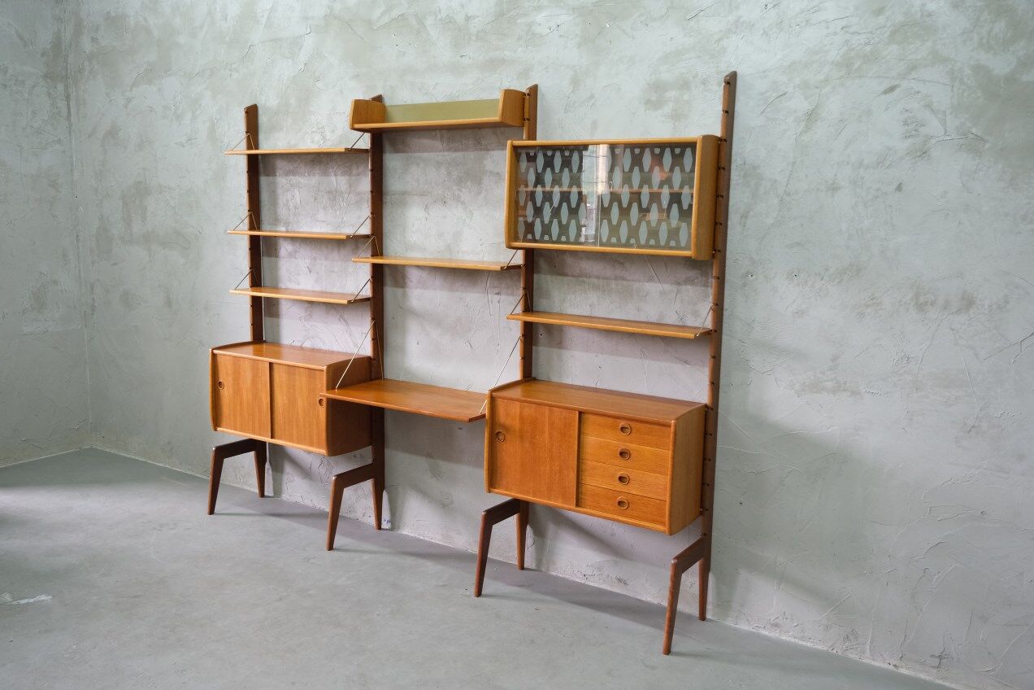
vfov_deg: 45.0
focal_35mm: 29
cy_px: 345
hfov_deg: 63.7
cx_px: 517
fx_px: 833
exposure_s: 1/27
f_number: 4
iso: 1600
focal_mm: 19.2
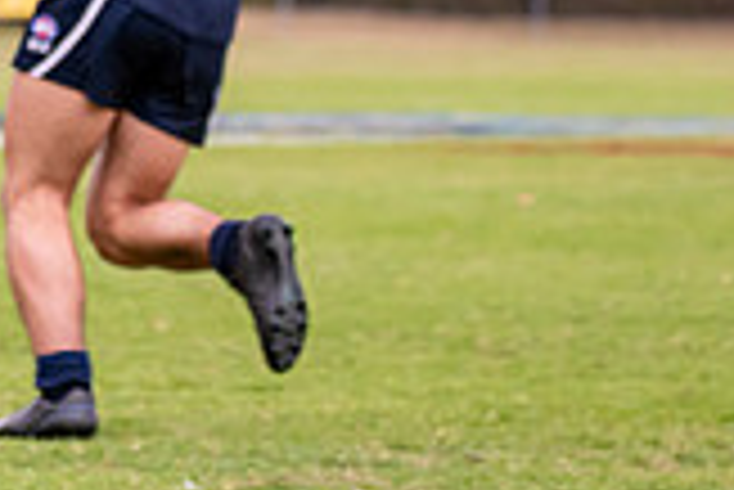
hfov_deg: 3.8
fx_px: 10877
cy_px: -16
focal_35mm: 533
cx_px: -320
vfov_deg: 2.6
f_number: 6.3
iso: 1250
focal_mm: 150
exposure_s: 1/640
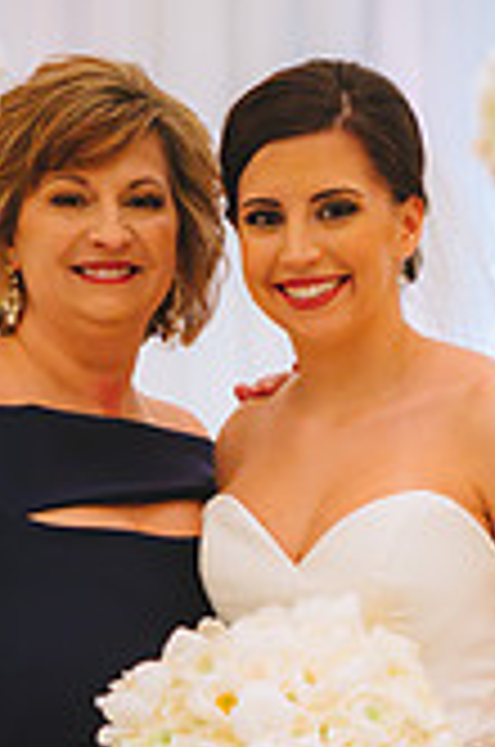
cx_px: 232
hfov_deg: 7.2
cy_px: 684
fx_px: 3935
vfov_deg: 10.8
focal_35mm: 190
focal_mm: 70
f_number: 2.8
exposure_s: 1/160
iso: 1600
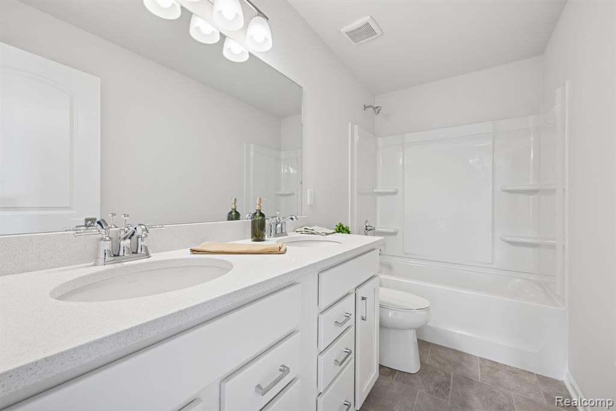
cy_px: 206
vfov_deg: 81.2
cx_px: 308
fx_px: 240
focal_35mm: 14
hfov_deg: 104.2
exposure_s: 1/1.25
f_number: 9
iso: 100
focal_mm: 14
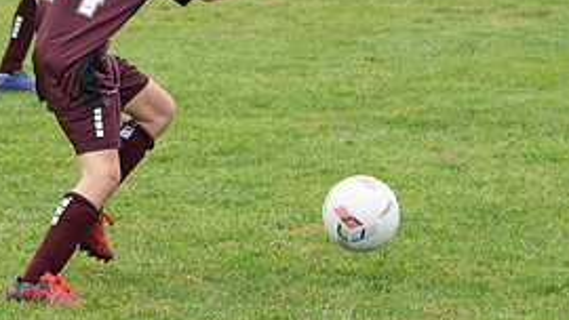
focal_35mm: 286
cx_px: -47
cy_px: 52
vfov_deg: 4.2
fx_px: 4316
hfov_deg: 7.5
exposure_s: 1/640
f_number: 5.6
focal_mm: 95
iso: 400
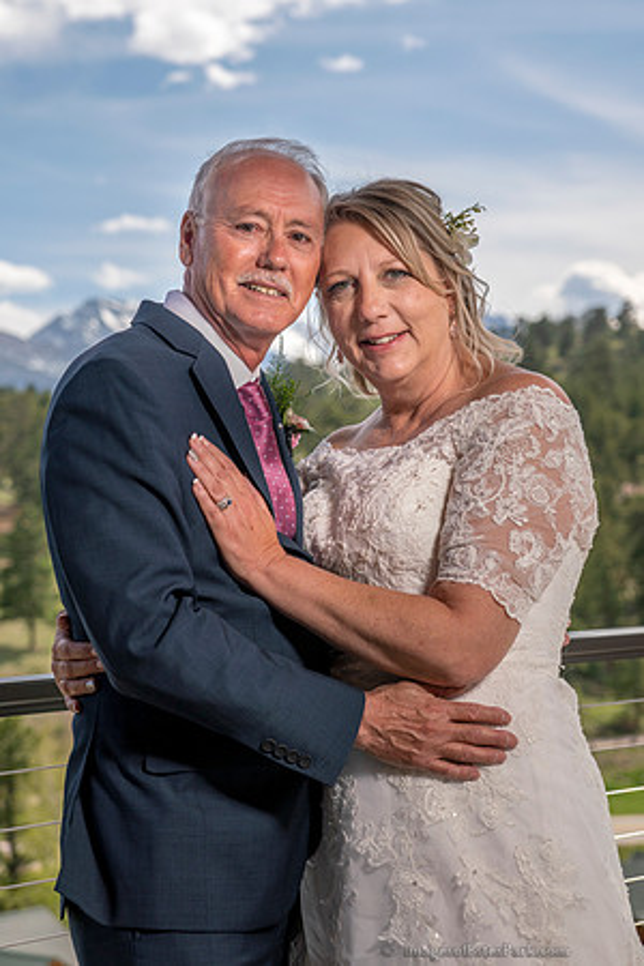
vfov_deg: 28.8
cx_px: 322
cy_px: 483
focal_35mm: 70
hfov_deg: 19.5
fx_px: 1878
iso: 100
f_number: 5
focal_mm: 70
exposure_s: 1/640
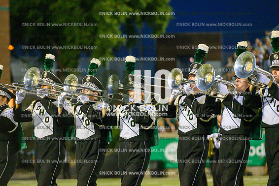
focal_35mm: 205
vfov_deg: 6.7
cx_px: 137
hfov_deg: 10.0
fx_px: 1589
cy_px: 93
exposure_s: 1/1000
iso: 10000
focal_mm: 200
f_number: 4
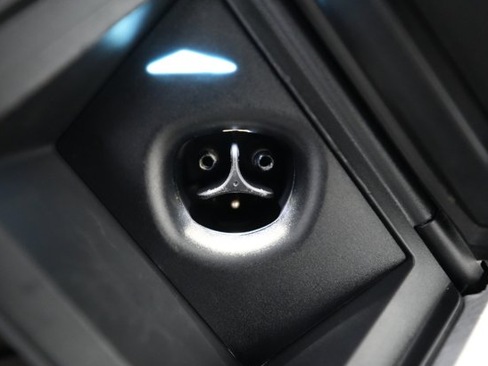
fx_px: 381
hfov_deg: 65.3
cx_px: 241
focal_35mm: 27
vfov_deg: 51.3
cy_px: 184
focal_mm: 24
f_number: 2.8
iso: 8000
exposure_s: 1/60
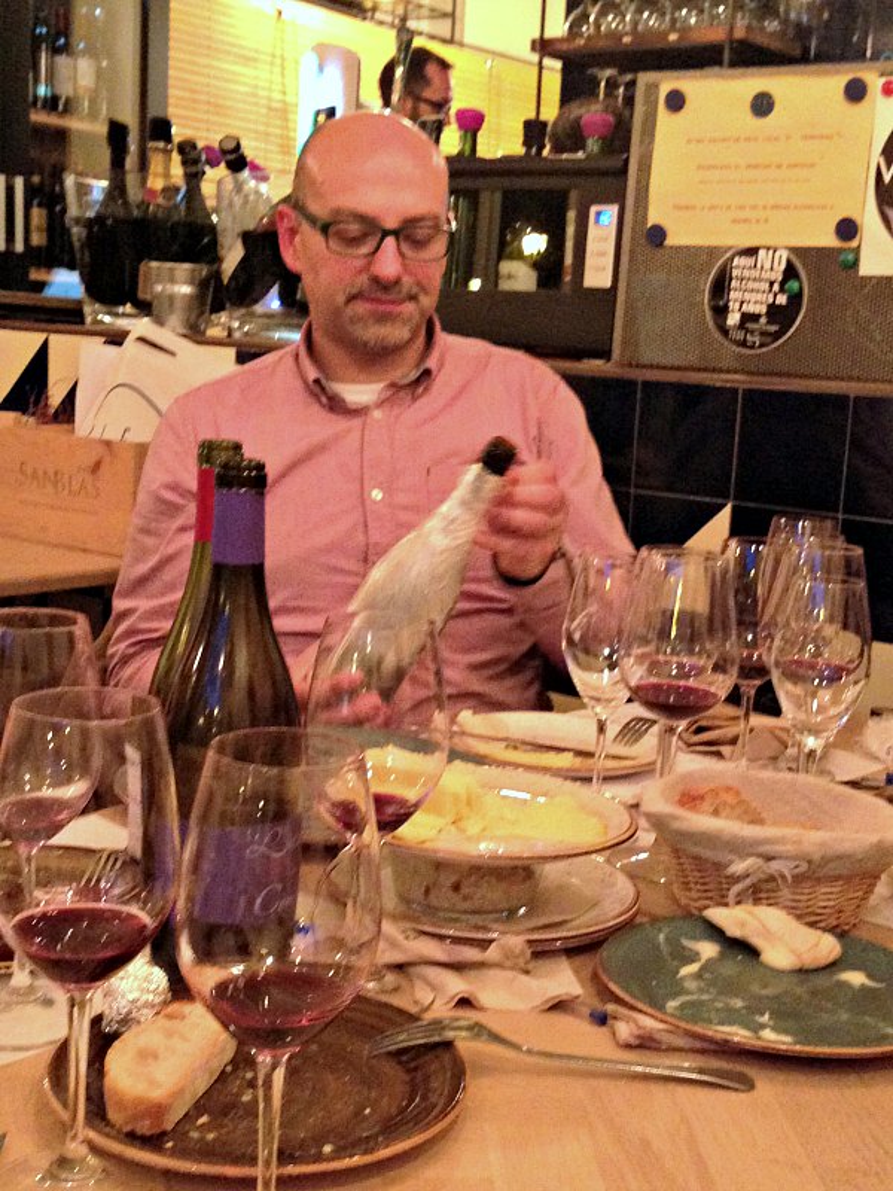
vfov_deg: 55.4
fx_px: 1135
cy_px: 596
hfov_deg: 42.9
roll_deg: -3.4
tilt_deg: -8.8
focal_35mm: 33
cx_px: 446
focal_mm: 4.12
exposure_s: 1/15
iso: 400
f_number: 2.4
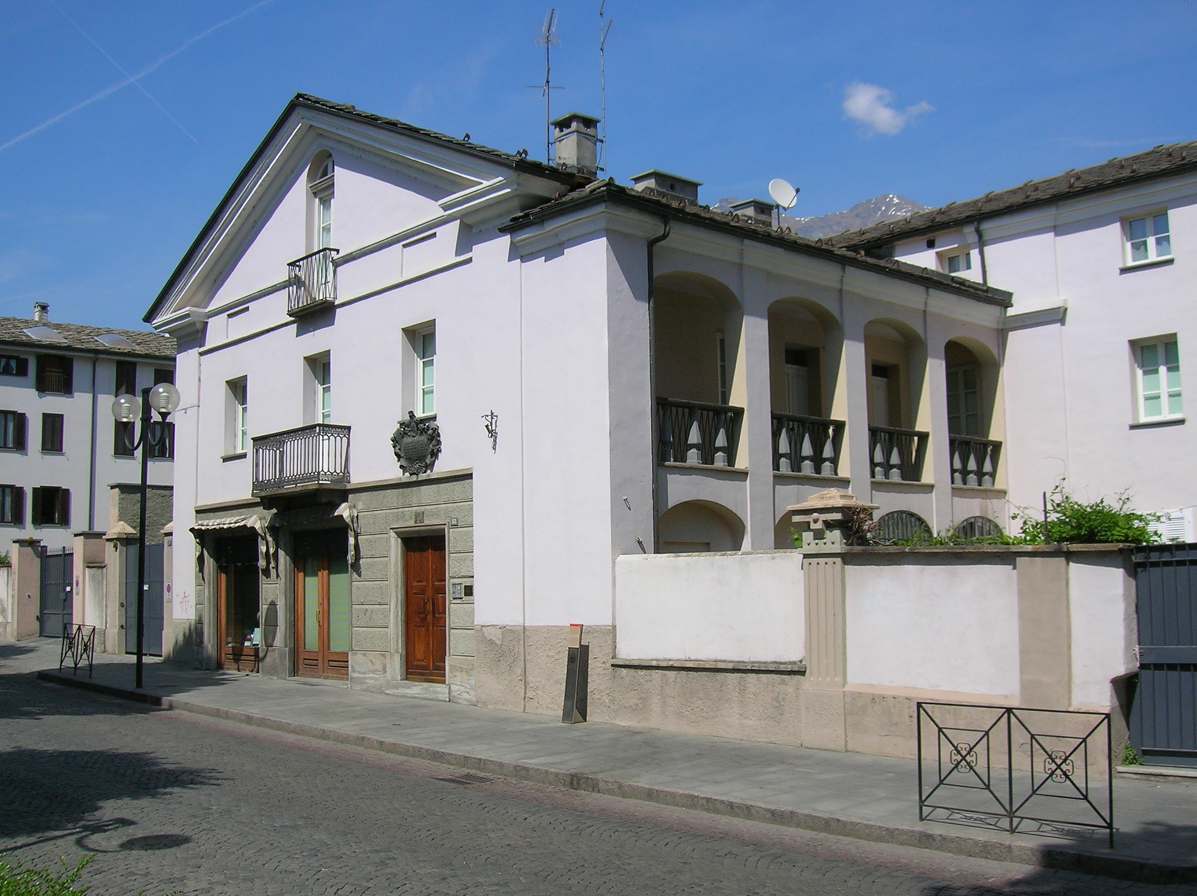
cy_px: 448
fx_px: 1175
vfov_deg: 41.7
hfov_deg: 54.0
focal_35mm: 34
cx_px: 598
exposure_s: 1/735
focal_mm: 5.7
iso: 50
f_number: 4.9
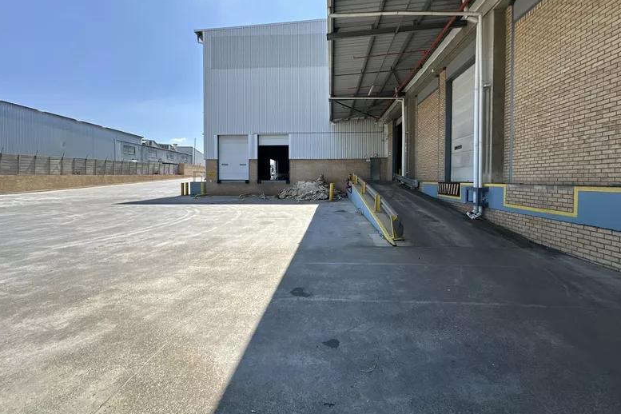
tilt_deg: -1.5
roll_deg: -0.9
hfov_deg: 100.4
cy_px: 185
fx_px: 259
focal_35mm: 15
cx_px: 316
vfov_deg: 77.1
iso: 40
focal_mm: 2.22
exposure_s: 1/1072
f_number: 2.2
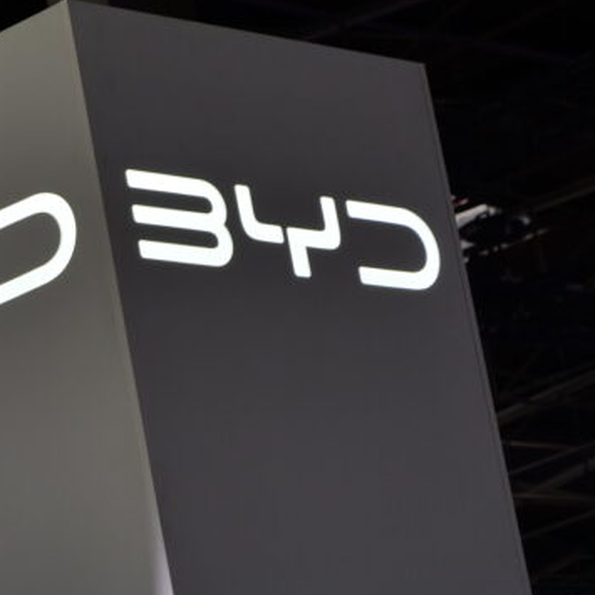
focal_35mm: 199
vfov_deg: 8.8
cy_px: 272
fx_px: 3870
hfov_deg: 8.8
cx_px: 204
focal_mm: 52
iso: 200
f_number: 4
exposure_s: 1/125
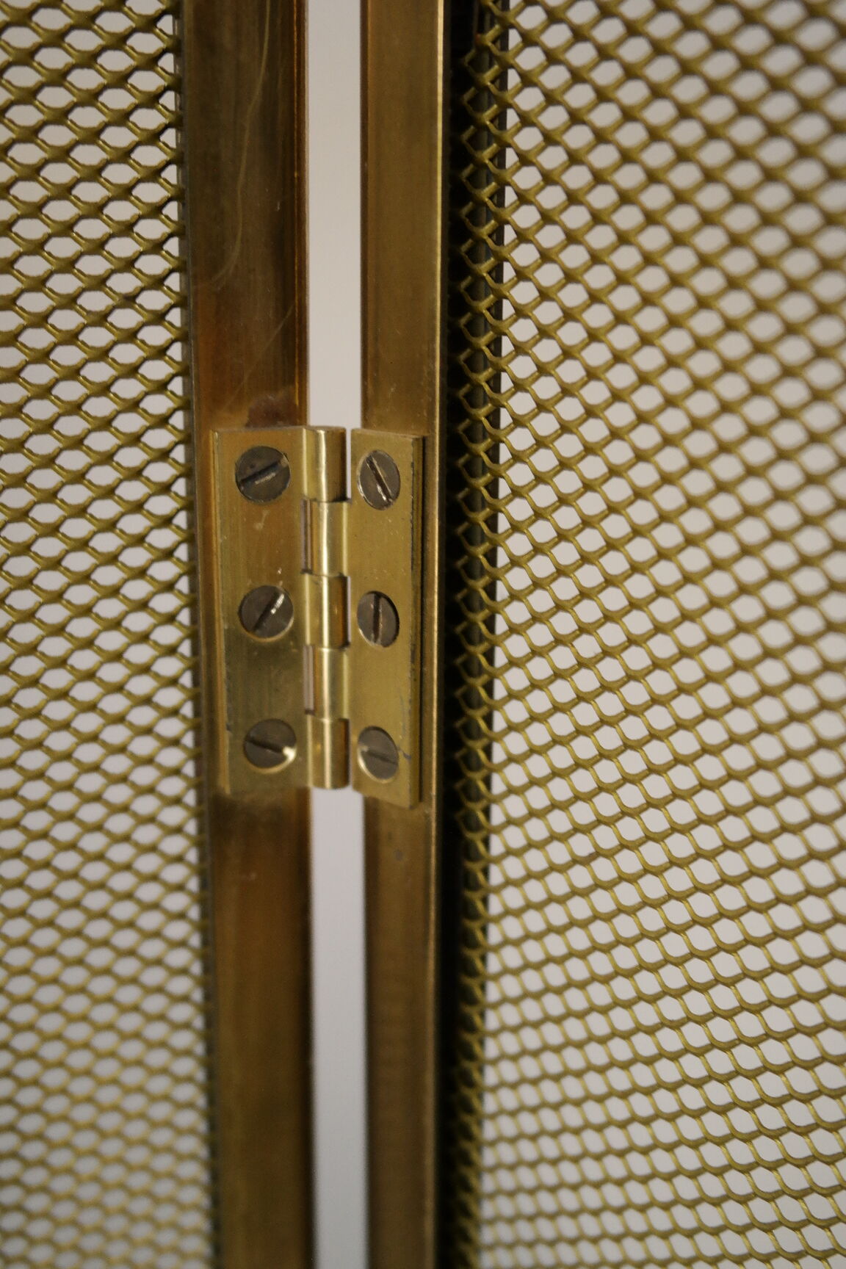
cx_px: 423
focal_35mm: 46
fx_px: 1621
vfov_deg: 42.7
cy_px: 634
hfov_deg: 29.2
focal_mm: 30
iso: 1600
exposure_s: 1/30
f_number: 6.3
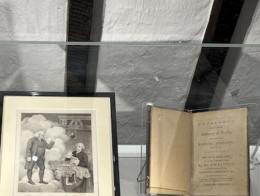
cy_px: 182
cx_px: 62
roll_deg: -1.2
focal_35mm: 45
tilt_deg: -43.2
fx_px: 338
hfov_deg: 40.8
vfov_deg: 30.6
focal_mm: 6.86
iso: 100
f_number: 1.78
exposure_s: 1/100
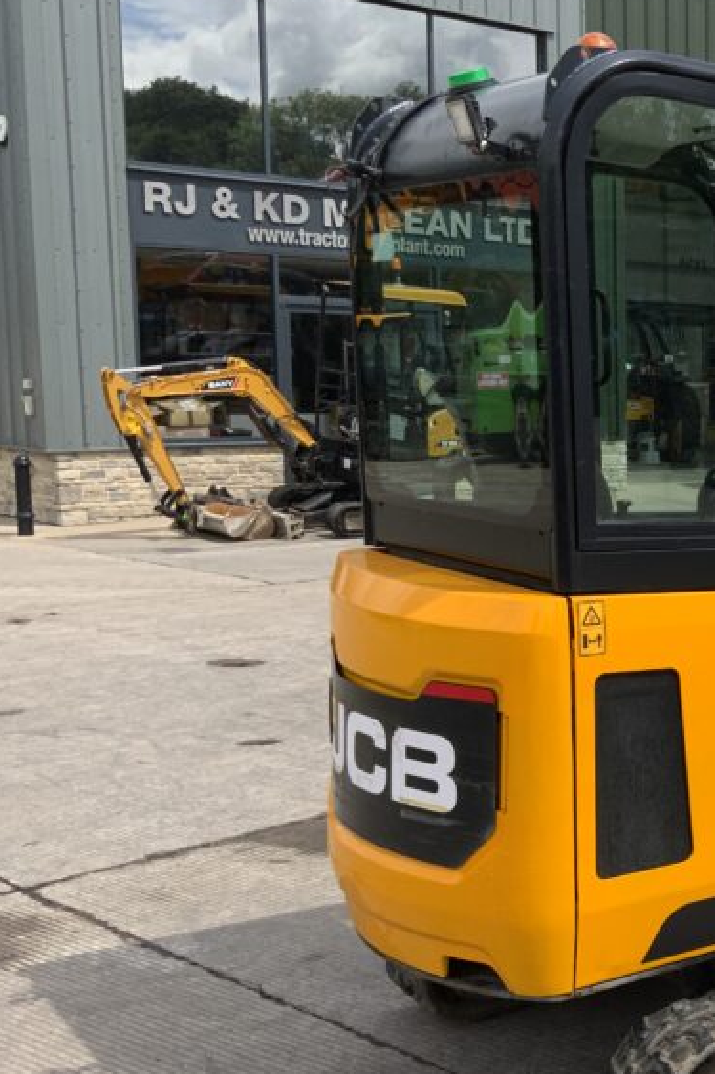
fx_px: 1640
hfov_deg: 22.0
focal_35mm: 55
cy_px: 613
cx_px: 937
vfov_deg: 36.2
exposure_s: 1/1848
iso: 16
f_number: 1.8
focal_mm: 3
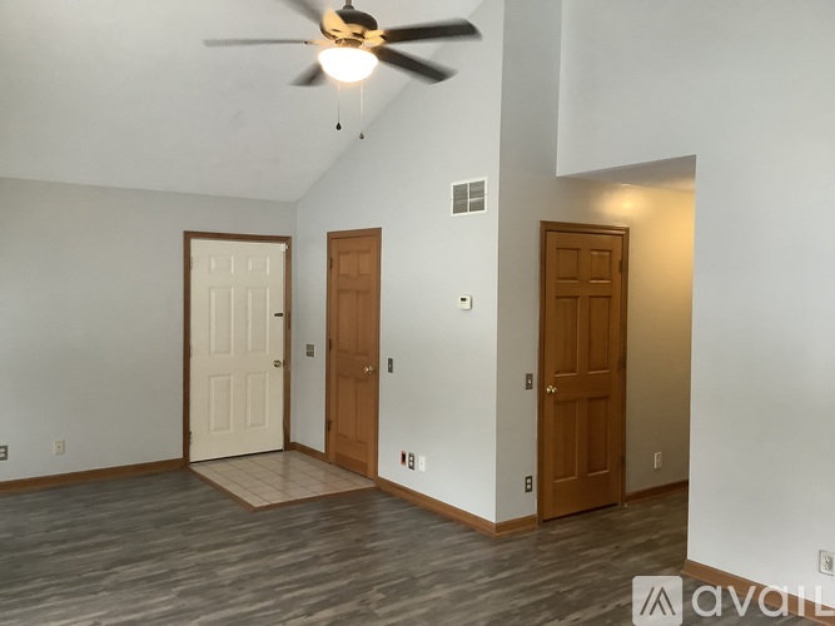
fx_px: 748
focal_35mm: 31
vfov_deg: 45.4
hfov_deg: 58.4
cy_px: 313
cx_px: 418
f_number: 2.4
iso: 320
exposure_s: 1/60
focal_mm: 3.3
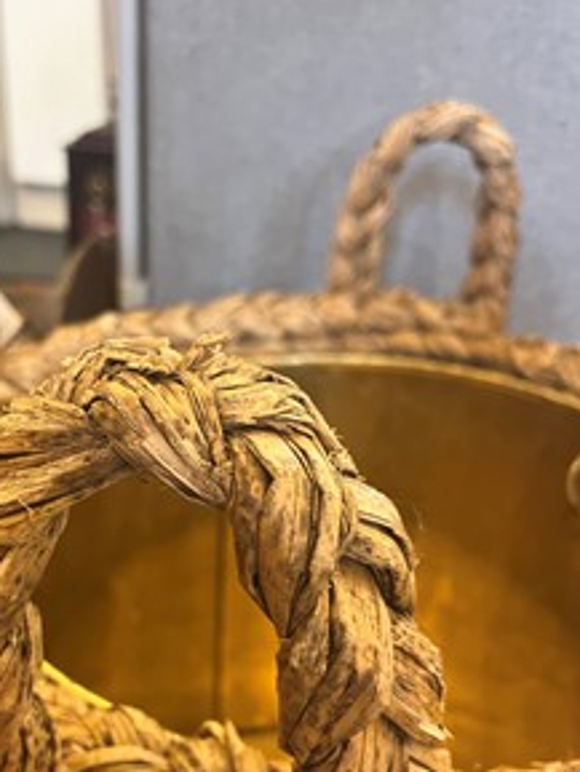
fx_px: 804
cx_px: 216
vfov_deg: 50.5
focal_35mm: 36
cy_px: 508
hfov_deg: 39.4
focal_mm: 5.1
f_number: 1.6
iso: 250
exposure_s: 1/50
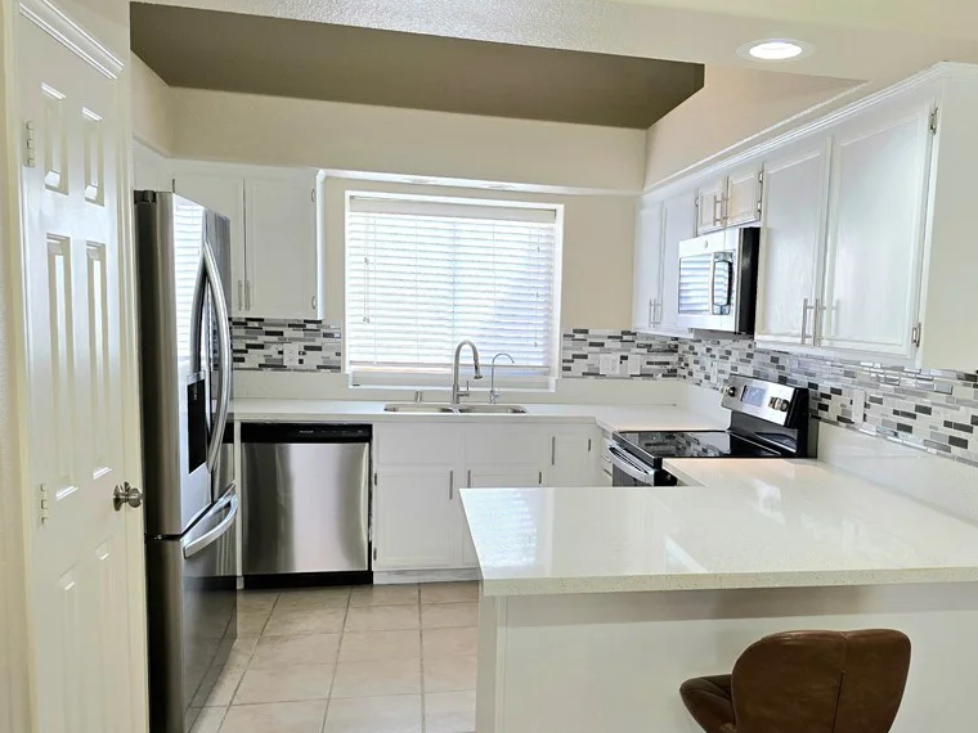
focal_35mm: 31
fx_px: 876
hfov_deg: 57.9
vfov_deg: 45.4
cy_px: 406
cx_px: 589
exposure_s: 1/120
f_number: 1.7
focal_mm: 6.3
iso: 100
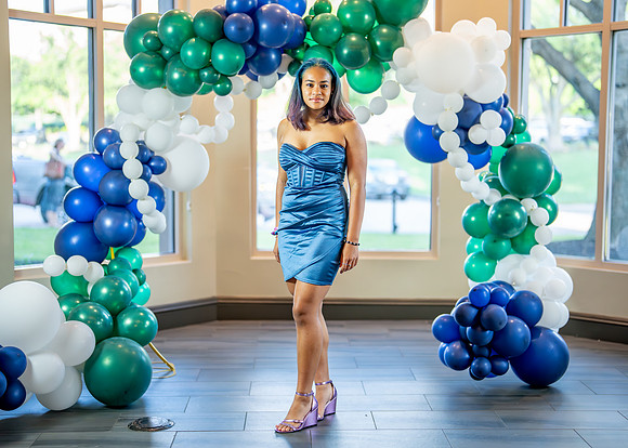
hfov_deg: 35.4
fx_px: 985
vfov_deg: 25.6
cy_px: 230
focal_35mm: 55
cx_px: 318
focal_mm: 50
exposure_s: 1/640
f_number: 1.2
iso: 1250
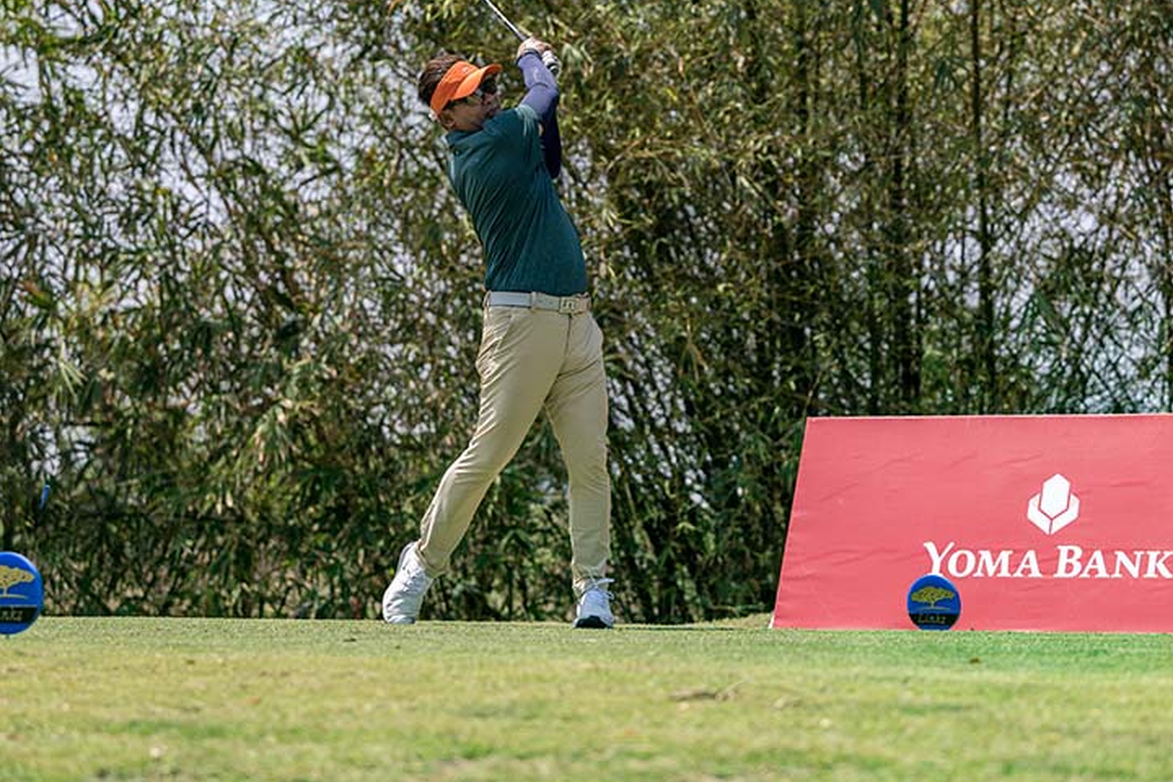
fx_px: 4301
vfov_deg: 10.4
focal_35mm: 132
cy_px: 266
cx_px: 598
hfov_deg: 15.5
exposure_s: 1/4000
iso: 400
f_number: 3.2
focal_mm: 99
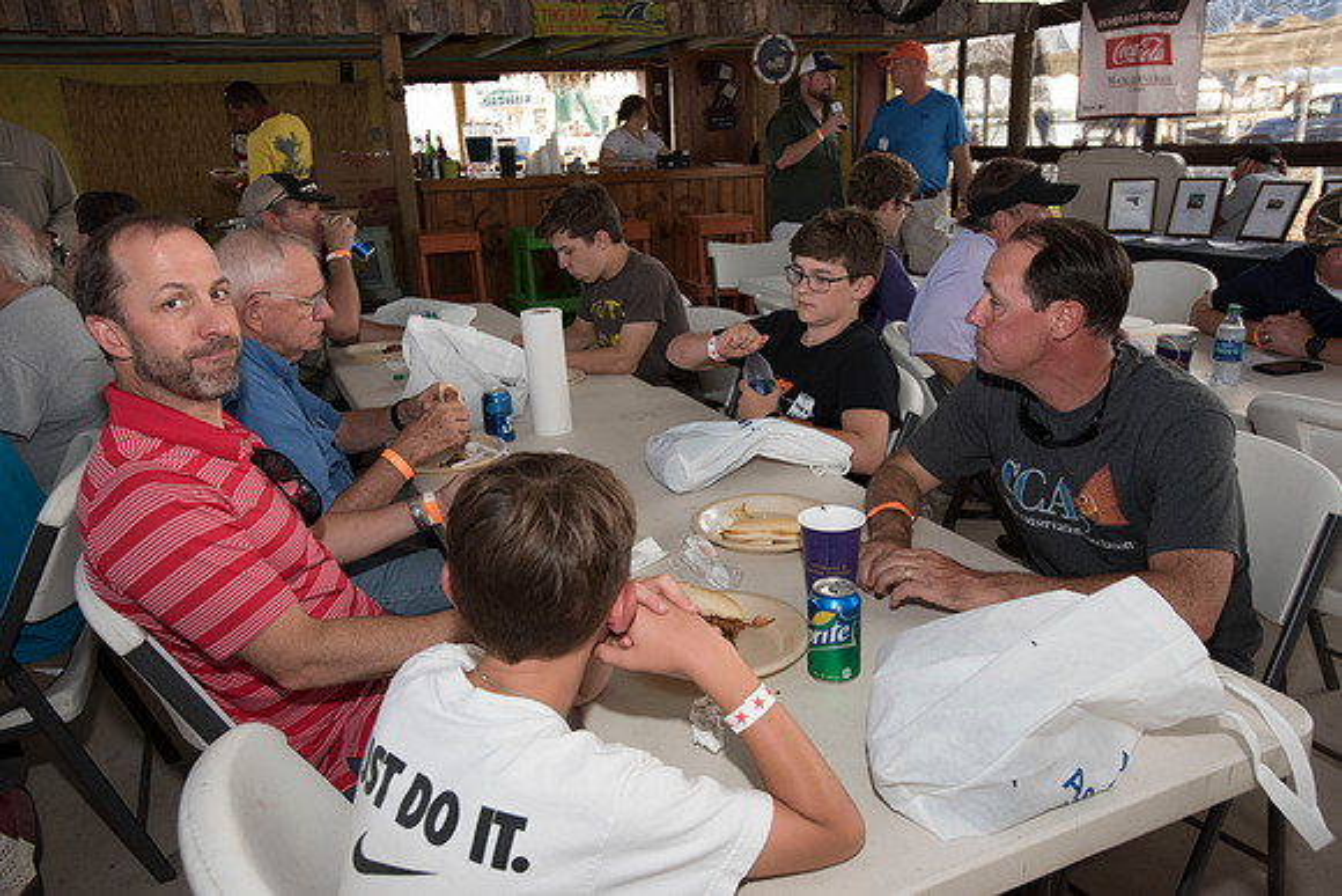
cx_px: 671
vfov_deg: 46.4
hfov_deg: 65.5
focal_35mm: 28
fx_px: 1044
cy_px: 448
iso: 500
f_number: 5.6
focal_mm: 28
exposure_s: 1/80
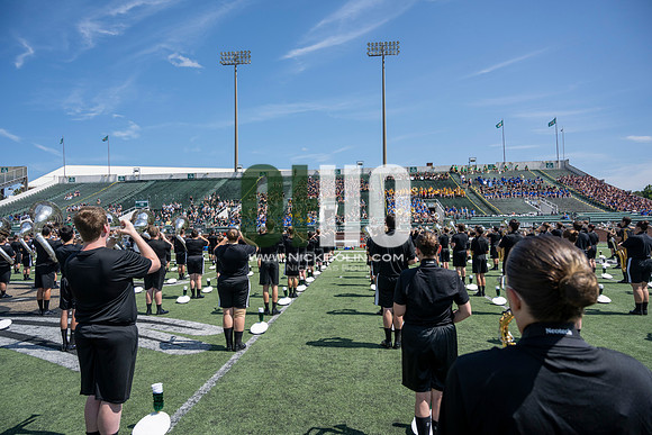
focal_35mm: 24
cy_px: 218
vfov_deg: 53.2
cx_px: 326
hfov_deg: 73.7
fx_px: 435
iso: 200
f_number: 5
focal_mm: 24
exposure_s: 1/1600
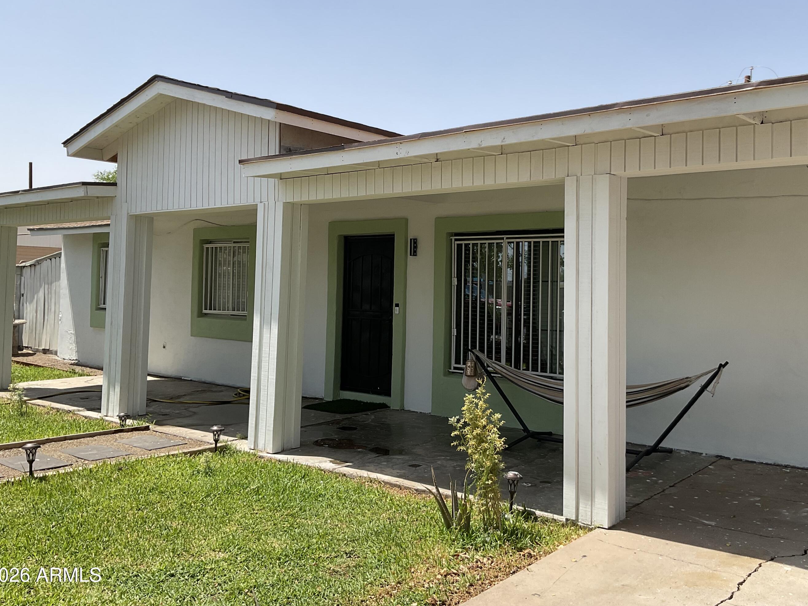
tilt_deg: +0.8
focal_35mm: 33
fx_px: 770
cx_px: 445
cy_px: 262
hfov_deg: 55.2
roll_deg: -2.0
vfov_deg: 42.8
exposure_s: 1/1912
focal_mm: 3
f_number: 1.8
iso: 16
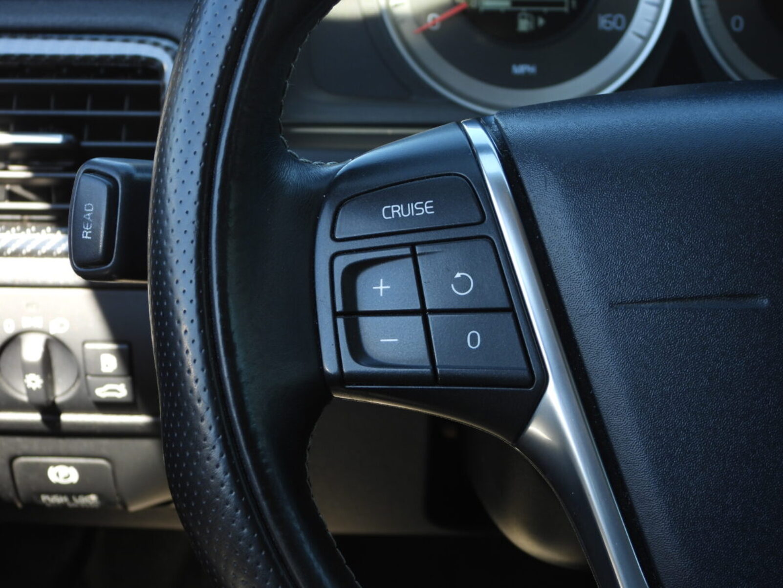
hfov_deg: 21.5
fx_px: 2059
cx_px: 392
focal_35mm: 91
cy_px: 294
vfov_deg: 16.2
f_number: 3.5
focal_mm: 16.3
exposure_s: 1/100
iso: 100
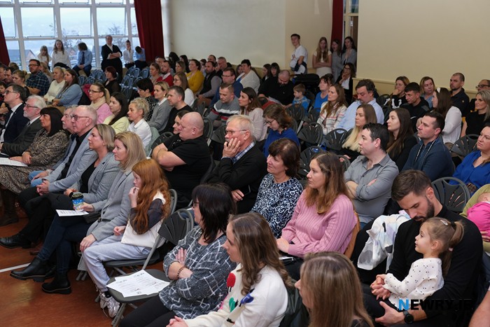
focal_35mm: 42
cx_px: 245
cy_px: 164
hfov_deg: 46.4
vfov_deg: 31.9
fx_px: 572
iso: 800
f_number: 3.2
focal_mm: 27.7
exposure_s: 1/125
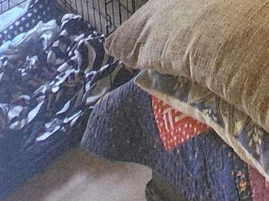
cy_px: -367
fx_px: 598
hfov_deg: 22.7
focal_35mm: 77
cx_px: 347
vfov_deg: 12.0
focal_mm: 2.2
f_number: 2.2
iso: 200
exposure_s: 1/60.2
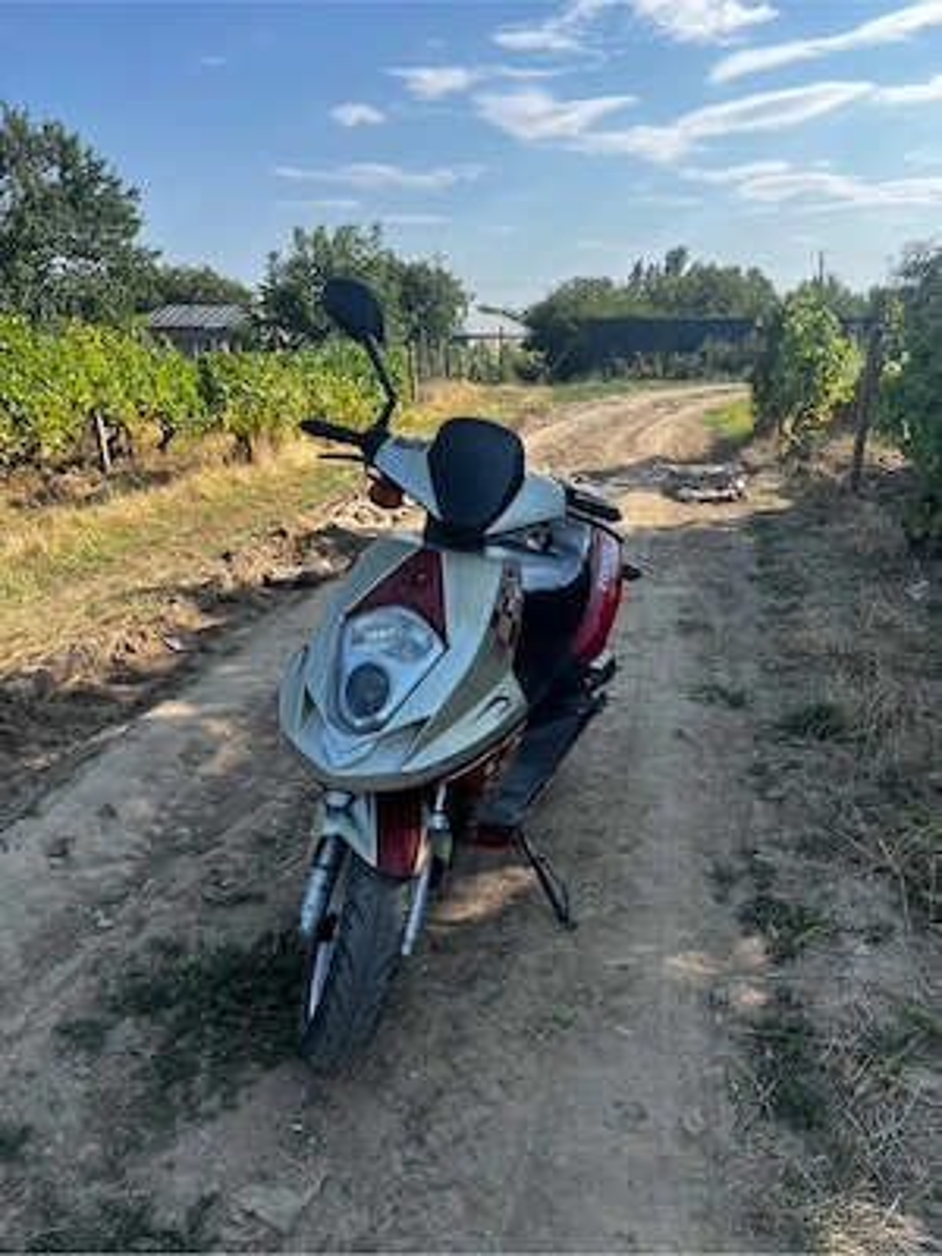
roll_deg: +0.4
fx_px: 943
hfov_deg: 53.1
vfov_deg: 67.3
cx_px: 471
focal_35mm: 26
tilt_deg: -17.4
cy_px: 628
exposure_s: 1/2353
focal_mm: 5.7
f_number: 1.5
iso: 50
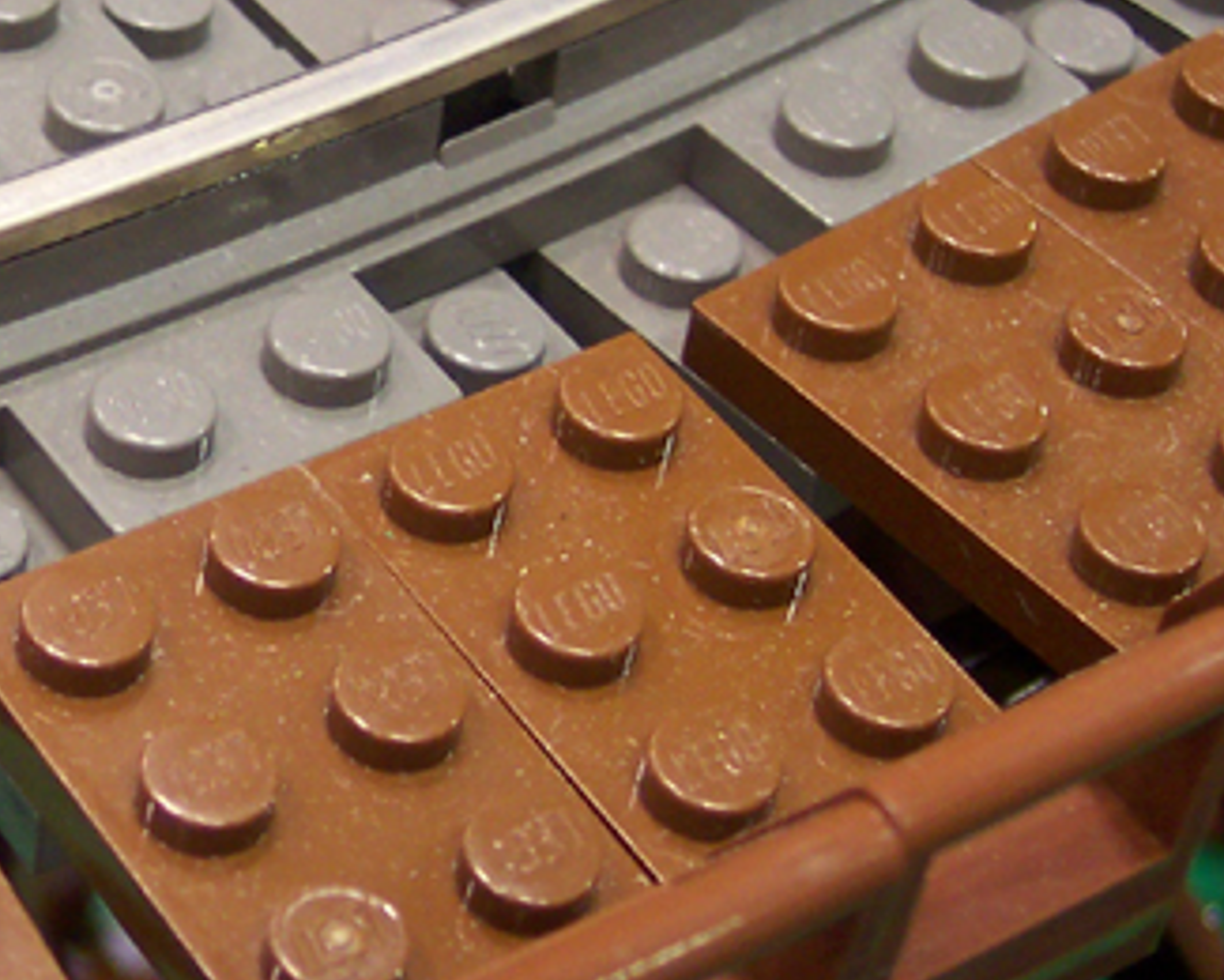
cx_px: -83
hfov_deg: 16.4
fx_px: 4130
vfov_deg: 13.5
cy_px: 432
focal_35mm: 114
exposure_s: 1/30
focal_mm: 8
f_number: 2.8
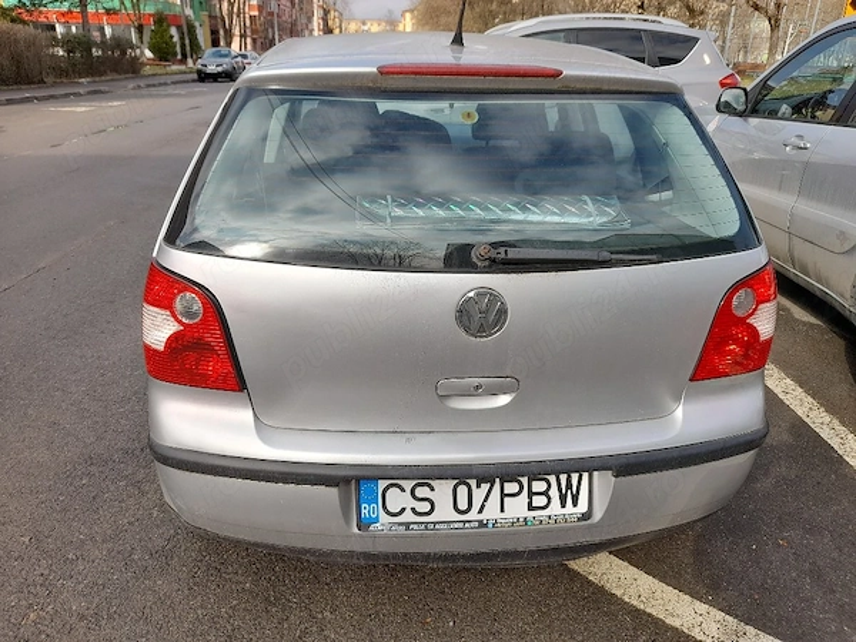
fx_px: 618
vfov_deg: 54.9
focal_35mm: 25
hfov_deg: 69.4
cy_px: 321
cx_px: 428
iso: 20
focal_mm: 4.6
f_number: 2
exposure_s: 1/303
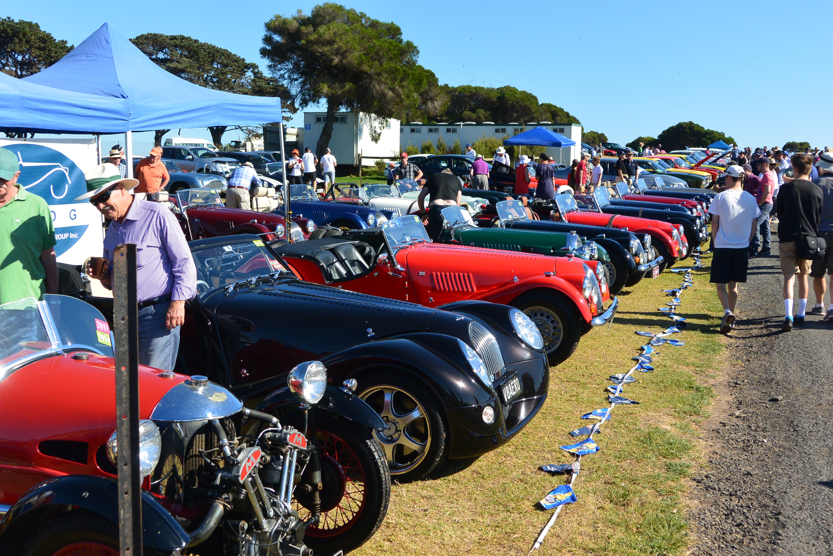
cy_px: 278
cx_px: 416
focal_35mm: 40
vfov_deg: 33.4
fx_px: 925
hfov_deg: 48.5
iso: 160
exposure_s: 1/800
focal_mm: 15.1
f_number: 5
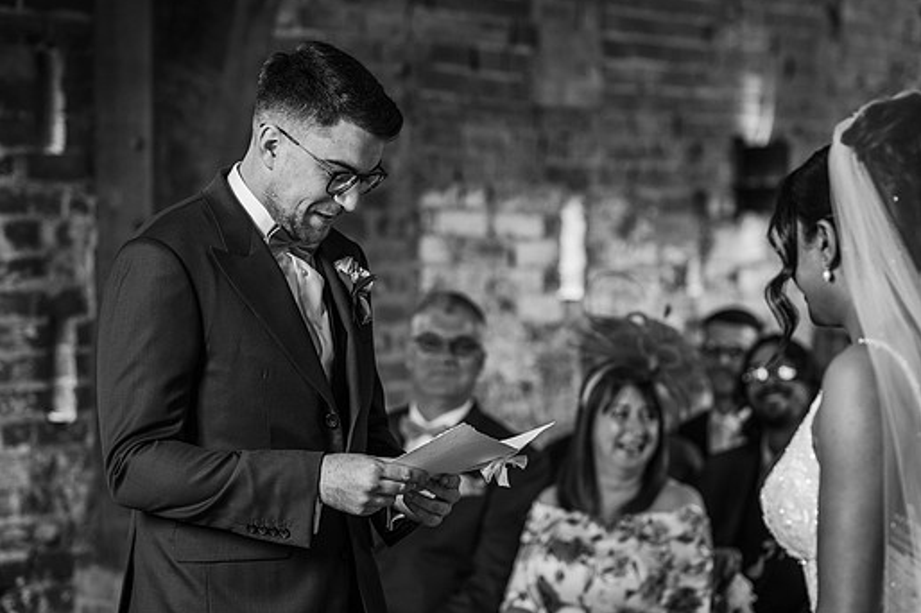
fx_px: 2454
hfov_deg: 21.2
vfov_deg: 14.2
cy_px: 319
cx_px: 403
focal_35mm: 96
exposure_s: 1/200
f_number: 2.5
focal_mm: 85
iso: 1100
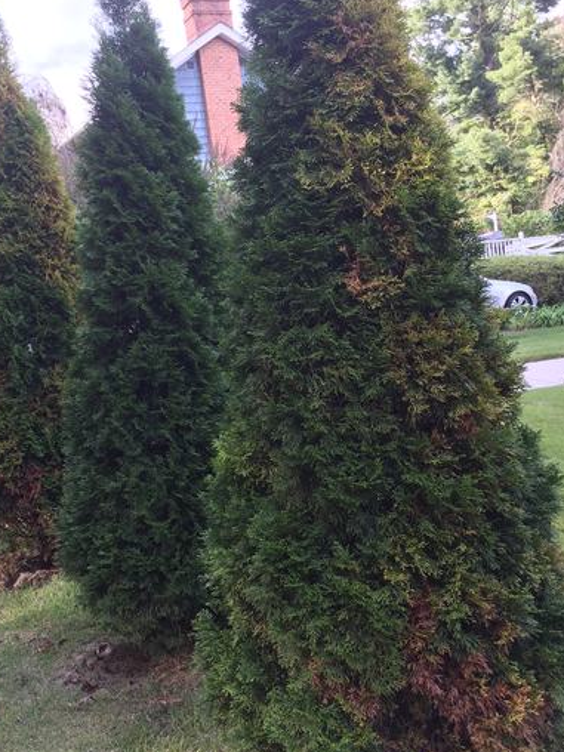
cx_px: 204
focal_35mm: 40
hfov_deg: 35.7
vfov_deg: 46.8
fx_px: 869
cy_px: 391
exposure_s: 1/60
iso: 32
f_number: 2.2
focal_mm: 4.15
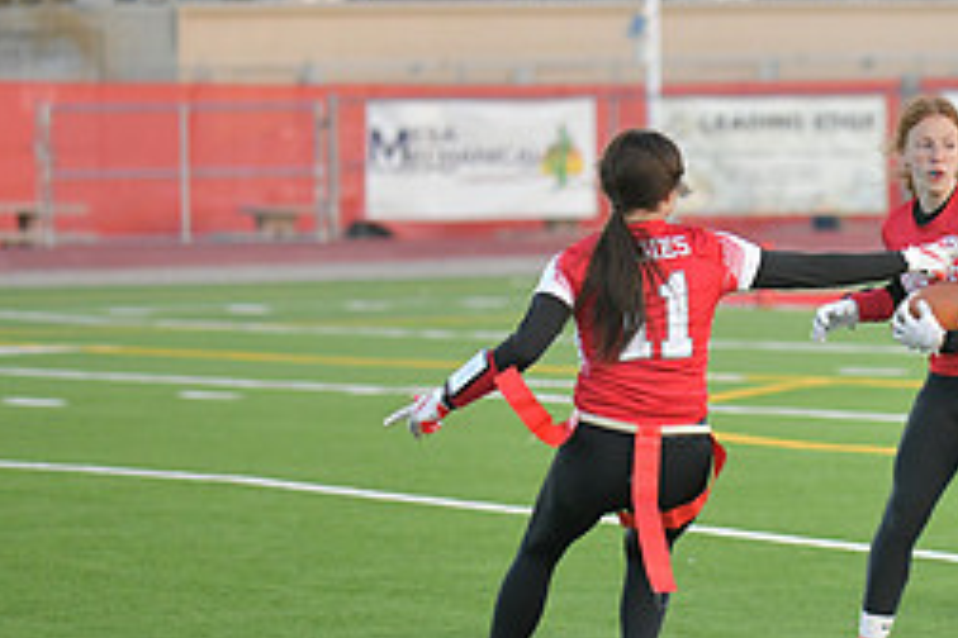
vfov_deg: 4.8
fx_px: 7663
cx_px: 1030
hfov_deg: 7.1
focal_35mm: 288
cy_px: 408
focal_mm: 125
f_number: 2.8
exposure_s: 1/3200
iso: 2000
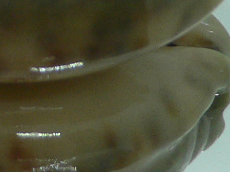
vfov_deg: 9.2
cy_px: -88
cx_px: 8
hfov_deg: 12.4
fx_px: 1043
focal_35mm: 157
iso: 100
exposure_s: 1/60
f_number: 2.8
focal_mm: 4.6
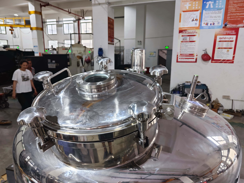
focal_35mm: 24
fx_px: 169
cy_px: 94
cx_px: 118
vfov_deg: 56.8
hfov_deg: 71.6
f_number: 1.8
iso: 640
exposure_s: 1/50
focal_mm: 5.43
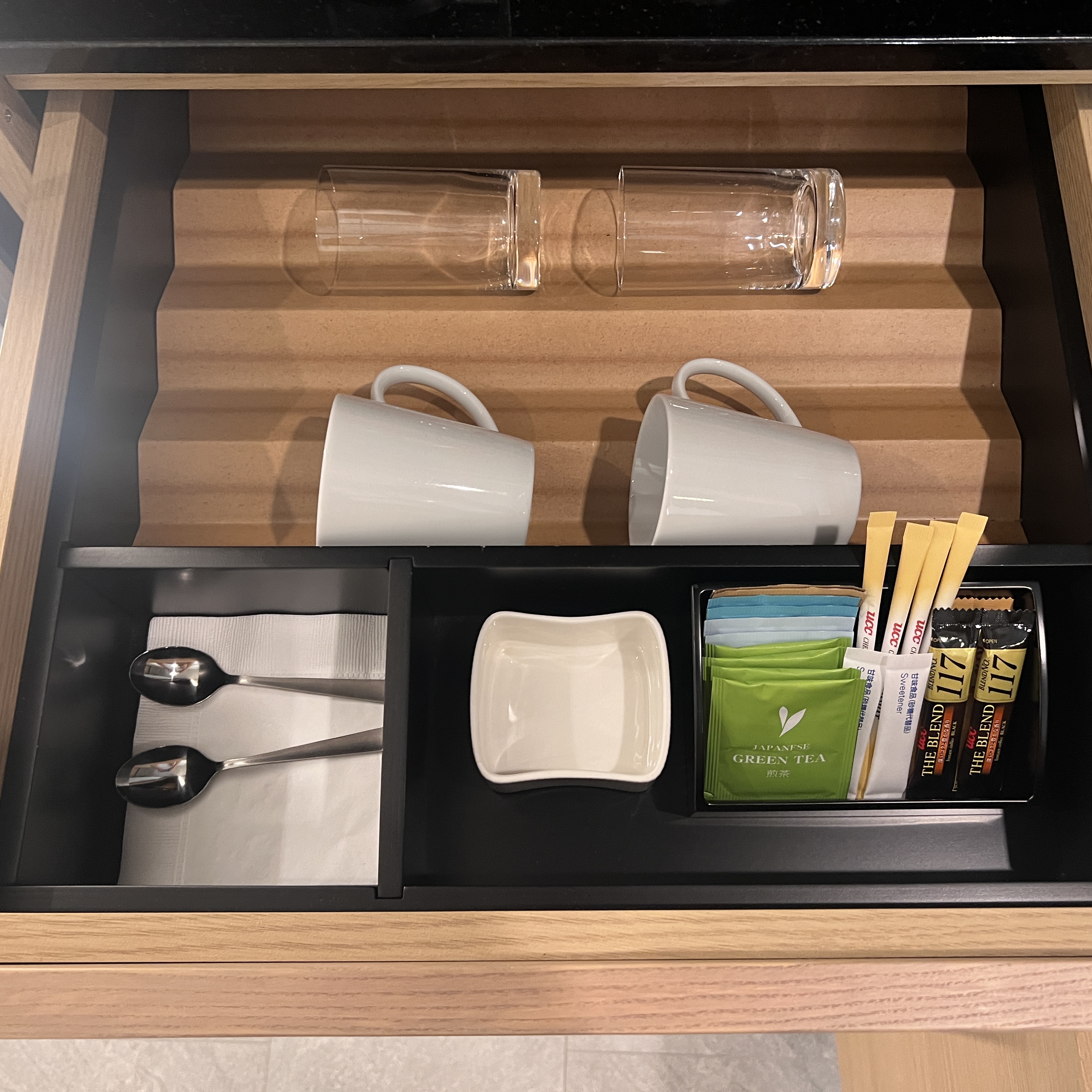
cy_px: 541
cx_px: 565
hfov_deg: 52.5
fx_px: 1106
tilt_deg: -70.1
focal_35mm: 31
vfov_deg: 52.5
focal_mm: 5.7
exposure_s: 1/50
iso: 250
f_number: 1.5
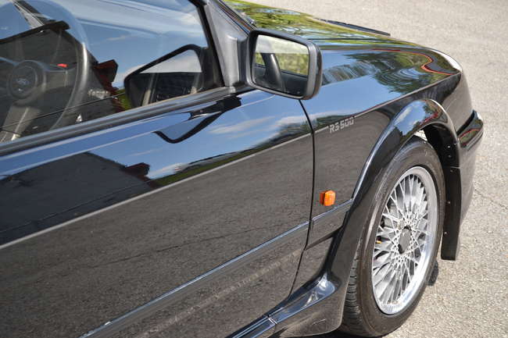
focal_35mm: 82
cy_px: 169
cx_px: 254
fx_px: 1164
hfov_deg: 24.6
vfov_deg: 16.5
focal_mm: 55
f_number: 5.6
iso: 400
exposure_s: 1/400
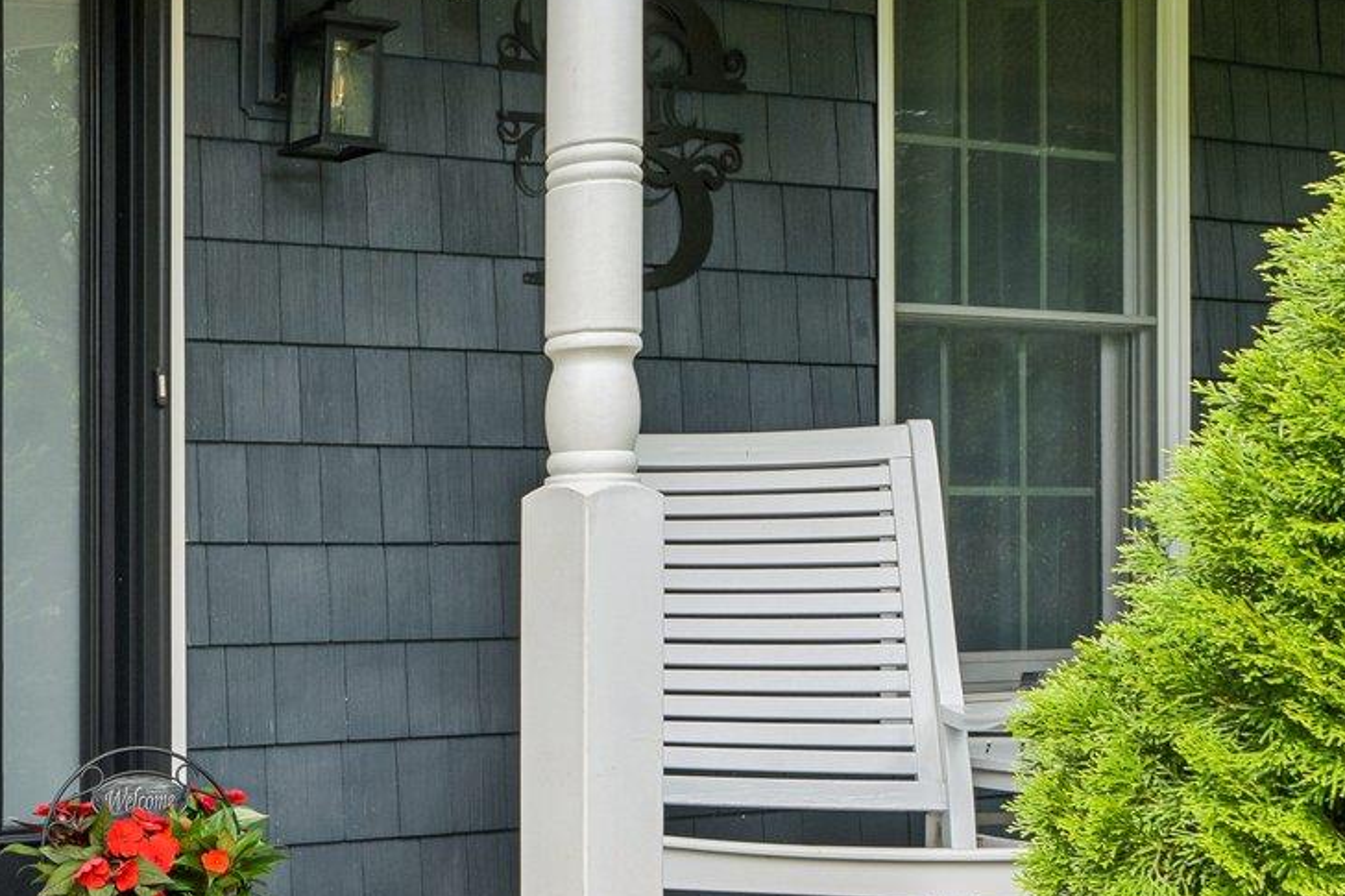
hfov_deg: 37.3
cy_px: 526
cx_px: -98
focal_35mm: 45
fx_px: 1681
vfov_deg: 29.8
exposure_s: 1/125
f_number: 9
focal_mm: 16
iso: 160
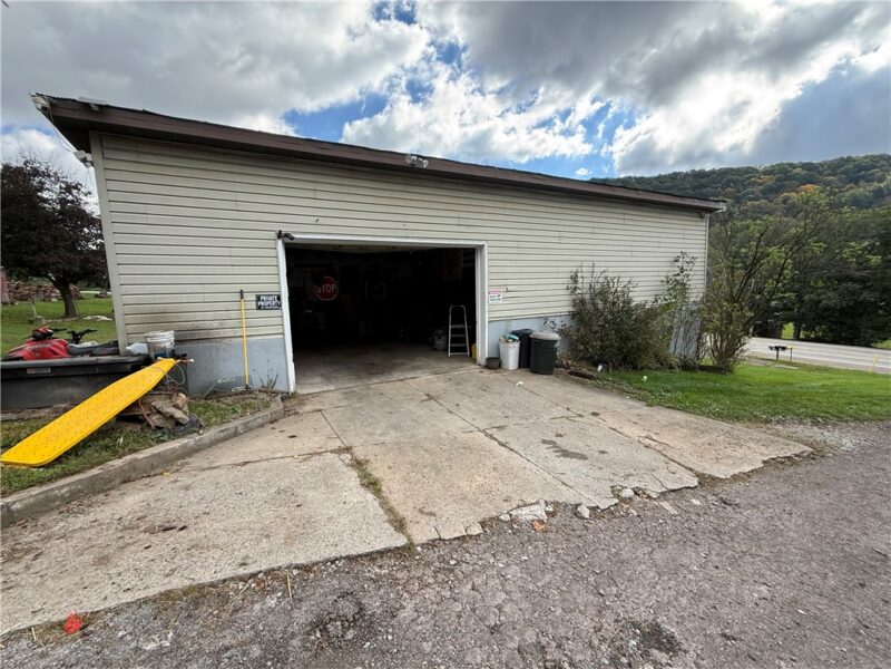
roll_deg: +1.5
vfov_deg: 85.7
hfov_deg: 102.1
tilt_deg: -6.5
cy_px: 334
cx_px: 446
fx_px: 360
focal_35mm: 14
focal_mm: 2.22
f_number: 2.2
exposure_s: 1/388
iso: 50
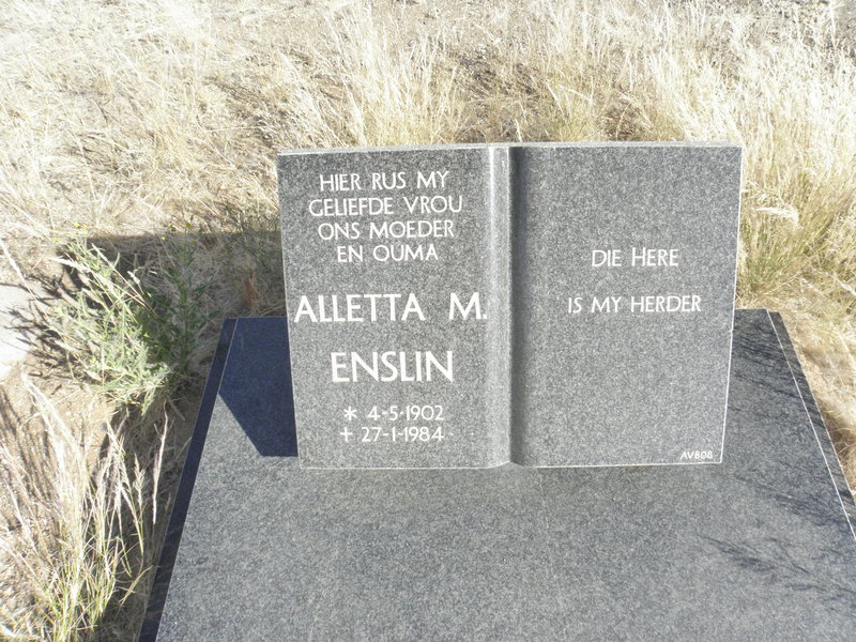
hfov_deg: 67.3
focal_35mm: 26
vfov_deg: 53.1
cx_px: 428
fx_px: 643
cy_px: 321
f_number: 6.3
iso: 200
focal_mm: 4.6
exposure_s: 1/400
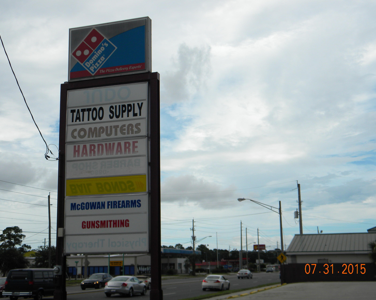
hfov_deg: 38.0
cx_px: 190
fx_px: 545
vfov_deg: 30.8
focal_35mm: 49
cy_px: 150
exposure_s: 1/255
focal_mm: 8.6
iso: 80
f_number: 7.8
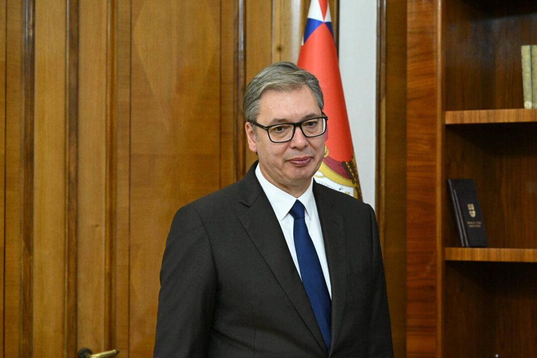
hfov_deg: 17.1
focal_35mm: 120
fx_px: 1790
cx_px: 268
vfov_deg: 11.4
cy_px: 179
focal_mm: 120
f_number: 6.3
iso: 10000
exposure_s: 1/250
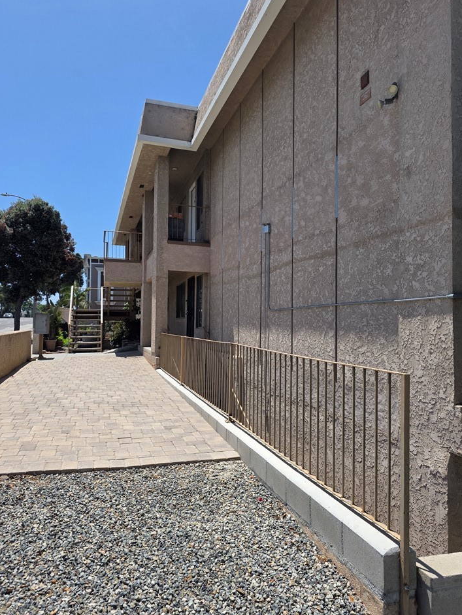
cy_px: 307
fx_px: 445
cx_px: 228
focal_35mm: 25
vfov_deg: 69.4
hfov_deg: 54.9
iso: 80
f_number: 1.7
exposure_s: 1/6809
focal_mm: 6.3
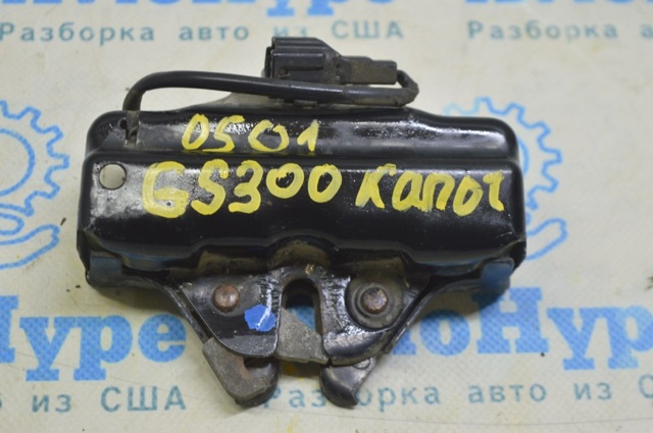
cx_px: 326
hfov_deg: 26.0
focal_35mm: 78
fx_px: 1413
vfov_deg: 17.4
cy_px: 216
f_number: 5.6
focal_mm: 52
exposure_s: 1/20
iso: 400
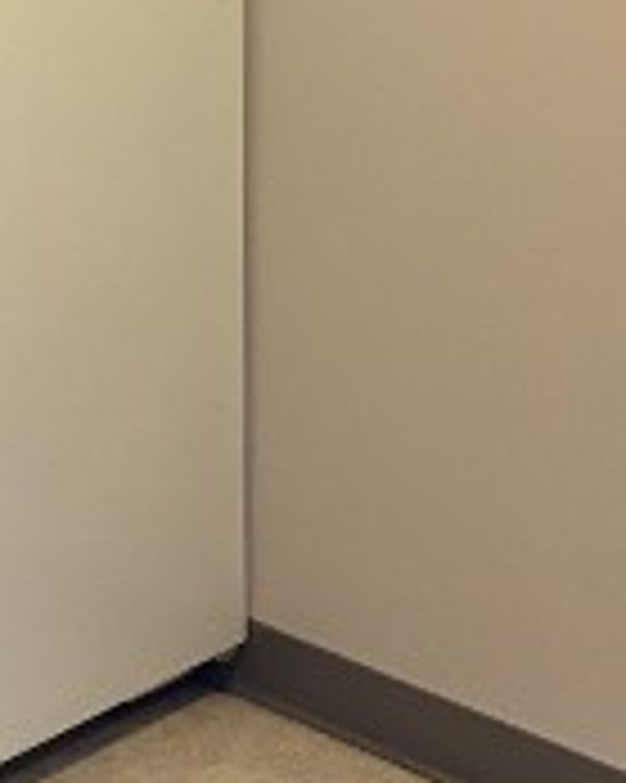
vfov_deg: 16.9
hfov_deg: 13.5
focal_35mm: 112
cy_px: 72
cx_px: -14
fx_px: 2596
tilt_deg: -12.1
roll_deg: +0.6
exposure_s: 1/40
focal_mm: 5.96
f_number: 1.6
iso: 640
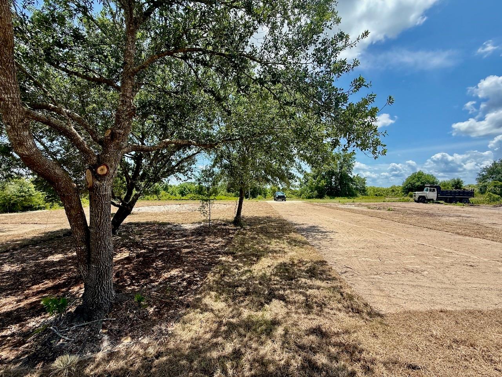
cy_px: 188
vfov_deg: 85.7
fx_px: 203
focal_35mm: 14
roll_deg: +0.9
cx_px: 251
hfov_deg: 102.1
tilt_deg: +1.1
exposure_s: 1/1145
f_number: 2.2
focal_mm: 2.22
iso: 50
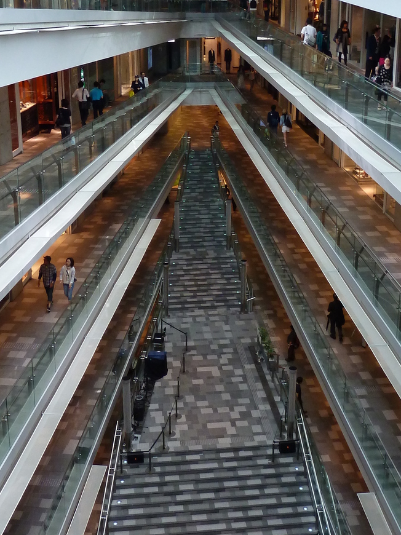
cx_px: 194
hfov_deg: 31.5
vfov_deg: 40.9
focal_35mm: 46
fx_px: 711
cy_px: 192
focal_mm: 4.1
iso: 200
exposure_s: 1/30
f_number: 3.3
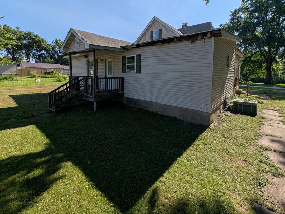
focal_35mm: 15
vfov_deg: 80.6
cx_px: 157
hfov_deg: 97.8
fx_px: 124
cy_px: 83
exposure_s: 1/2825
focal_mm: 2.23
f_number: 1.95
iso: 42
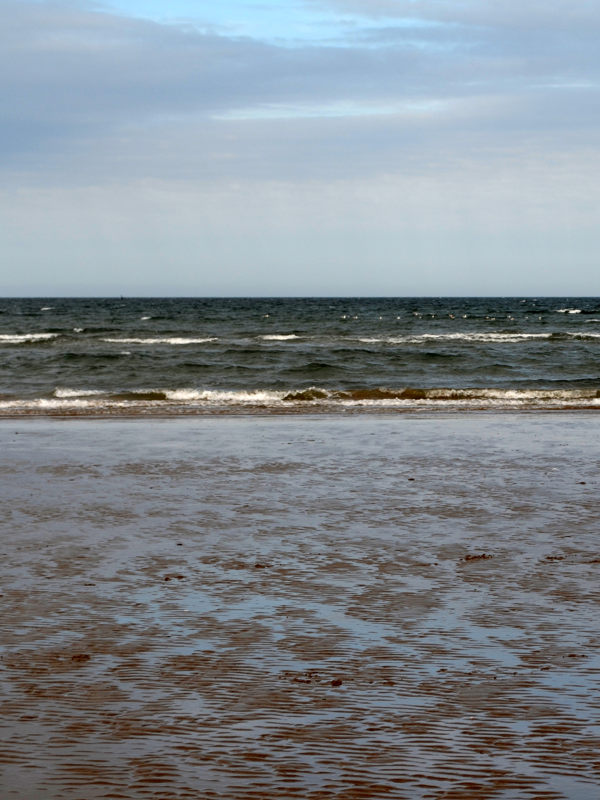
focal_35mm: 105
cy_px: 399
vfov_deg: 18.7
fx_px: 2427
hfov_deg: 13.9
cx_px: 591
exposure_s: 1/320
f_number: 9
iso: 100
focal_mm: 48
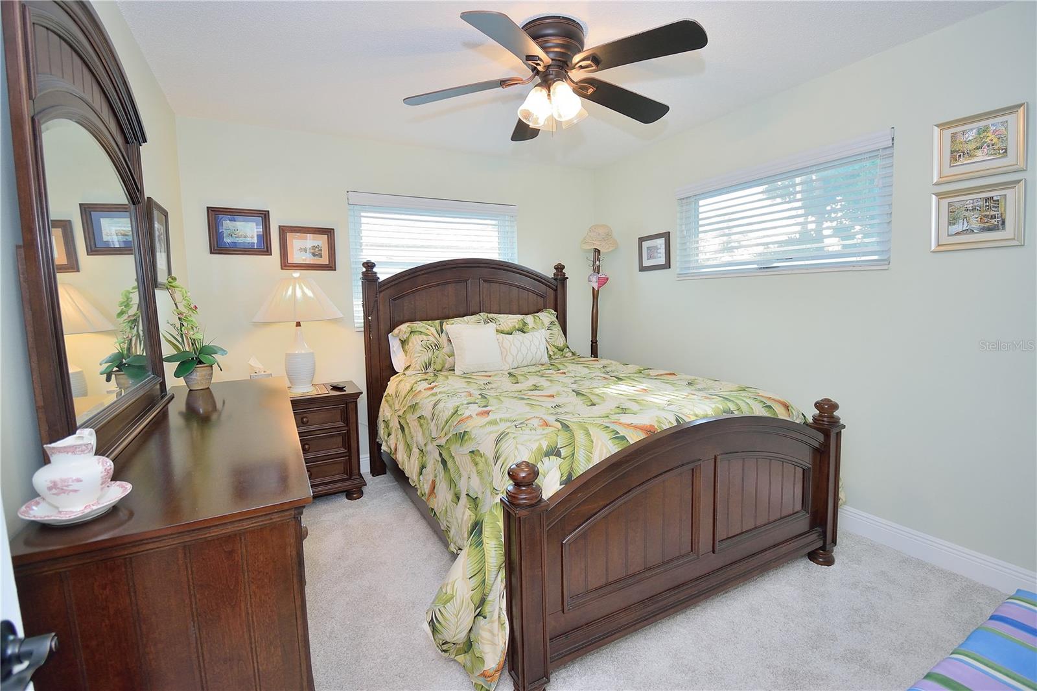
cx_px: 518
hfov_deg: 100.4
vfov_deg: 77.3
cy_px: 346
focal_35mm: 15
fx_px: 432
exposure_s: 1/30
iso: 400
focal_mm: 10
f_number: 4.5
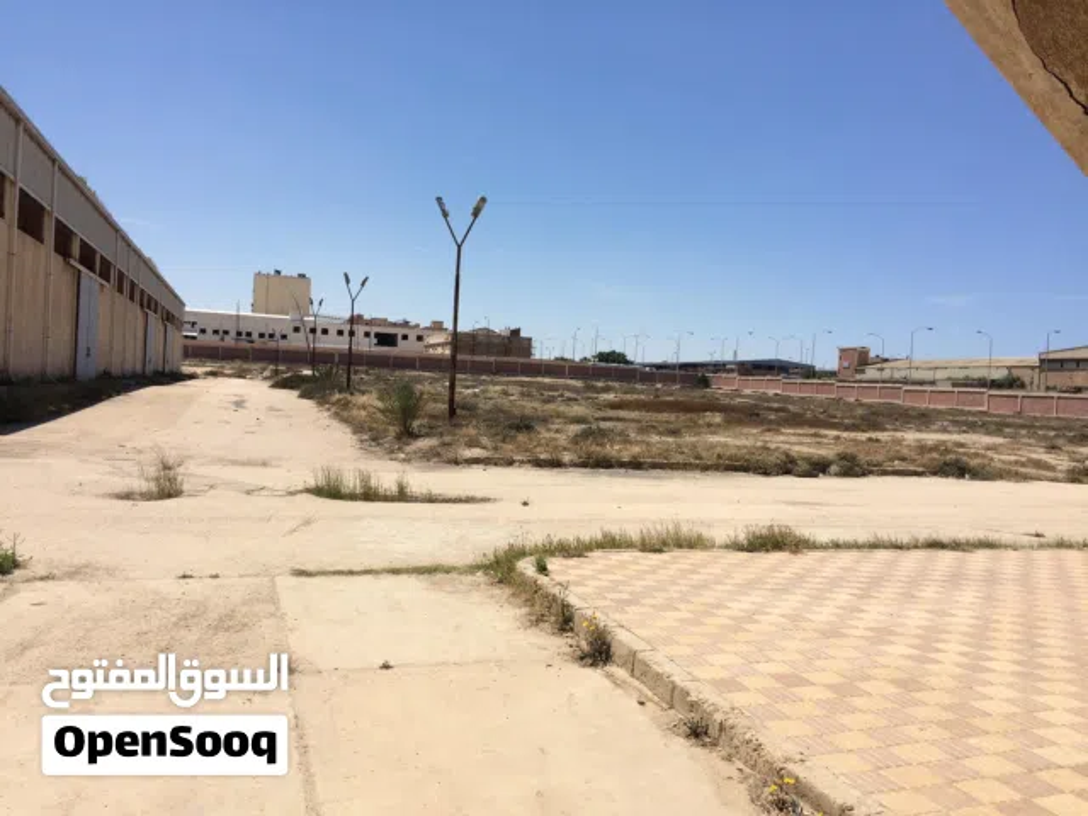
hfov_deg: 61.7
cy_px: 408
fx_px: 911
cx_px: 544
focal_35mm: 29
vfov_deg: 48.2
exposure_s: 1/3731
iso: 32
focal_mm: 4.15
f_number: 2.2
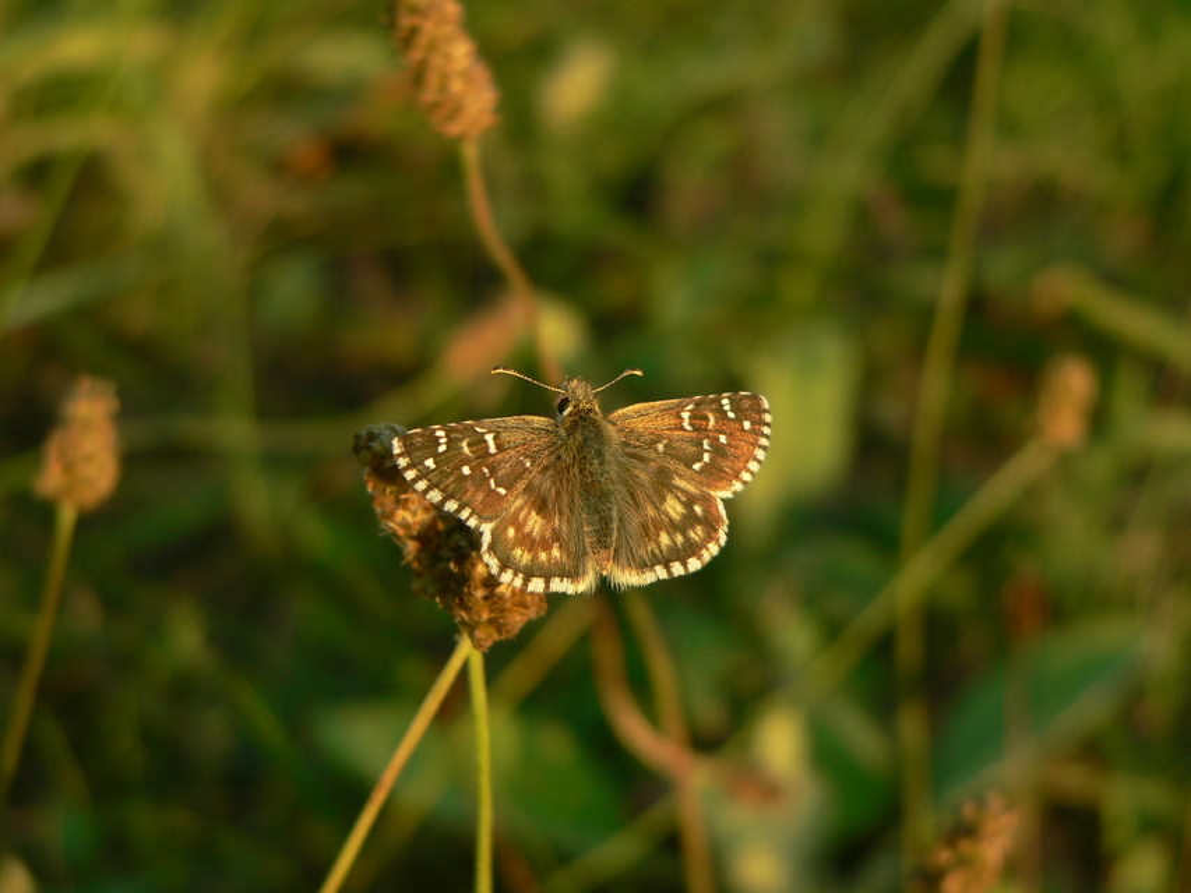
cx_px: 596
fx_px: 2581
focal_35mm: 75
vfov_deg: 19.6
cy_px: 446
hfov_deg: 26.0
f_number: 3.3
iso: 80
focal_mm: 12.4
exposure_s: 1/250
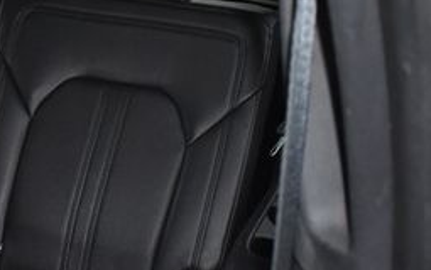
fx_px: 811
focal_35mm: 69
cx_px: -22
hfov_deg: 27.6
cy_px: 104
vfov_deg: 18.9
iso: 2000
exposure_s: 1/60
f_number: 3.5
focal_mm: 18
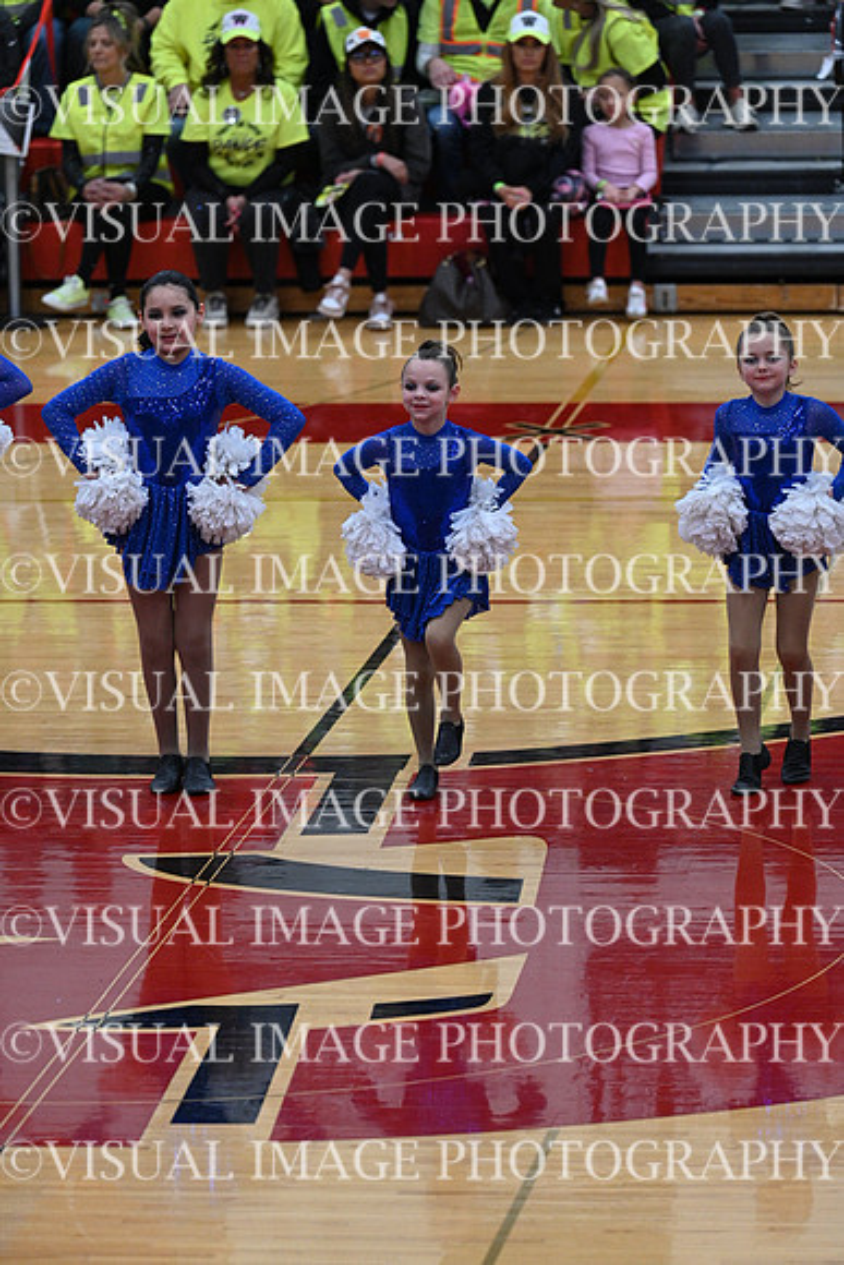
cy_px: 632
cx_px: 422
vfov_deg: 10.3
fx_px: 7029
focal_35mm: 200
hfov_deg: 6.9
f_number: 4
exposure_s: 1/400
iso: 4000
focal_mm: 200
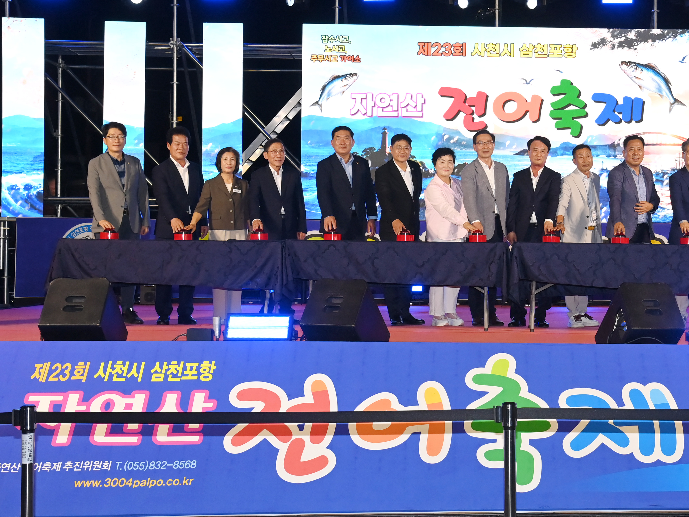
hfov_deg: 35.5
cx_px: 506
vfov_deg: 27.5
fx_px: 1055
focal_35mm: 53
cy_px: 234
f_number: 7.1
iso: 2000
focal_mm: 35
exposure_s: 1/250
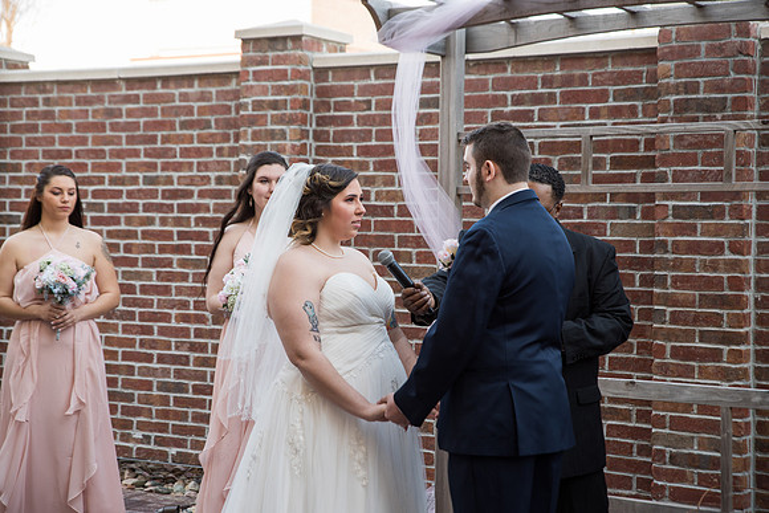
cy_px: 256
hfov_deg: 28.8
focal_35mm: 70
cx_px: 384
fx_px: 1496
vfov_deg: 19.5
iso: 250
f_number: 3.5
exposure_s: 1/200
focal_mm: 70
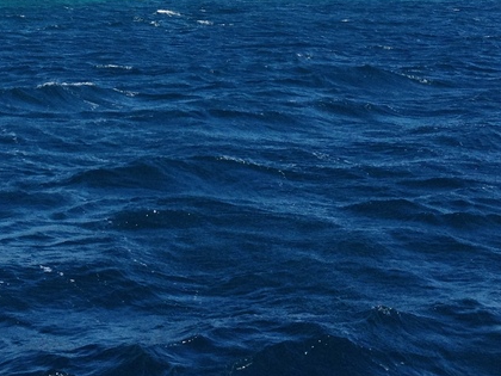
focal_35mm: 100
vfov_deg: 14.3
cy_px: -78
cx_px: 129
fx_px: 1447
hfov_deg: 19.5
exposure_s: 1/1381
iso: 64
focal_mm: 4.28
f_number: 2.4
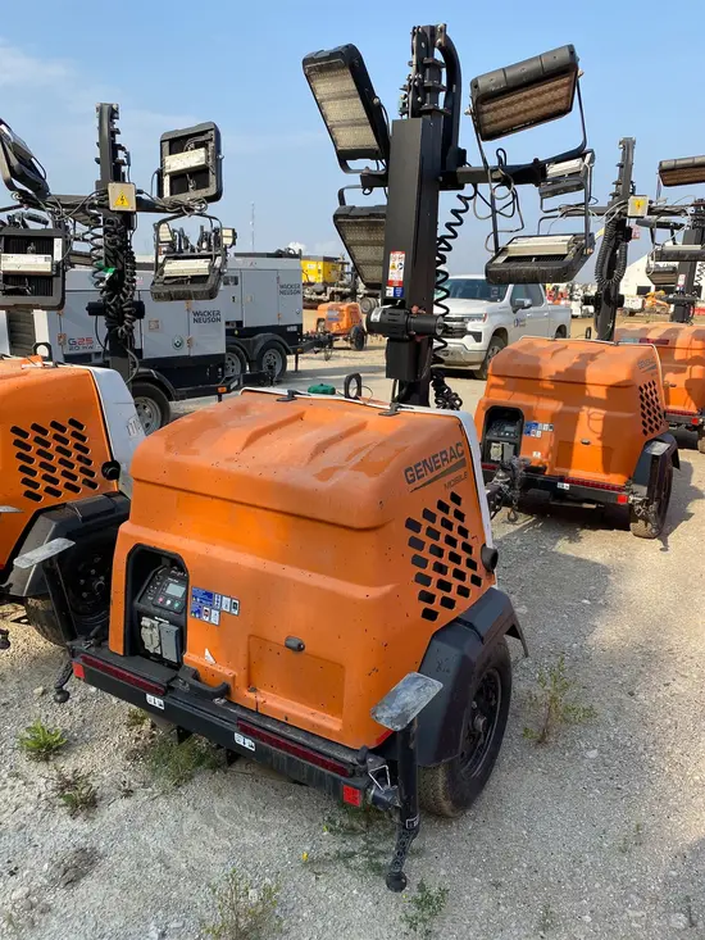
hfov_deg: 53.1
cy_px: 470
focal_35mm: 26
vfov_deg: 67.3
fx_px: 706
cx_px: 352
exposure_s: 1/1377
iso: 32
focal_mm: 4.25
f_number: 1.8
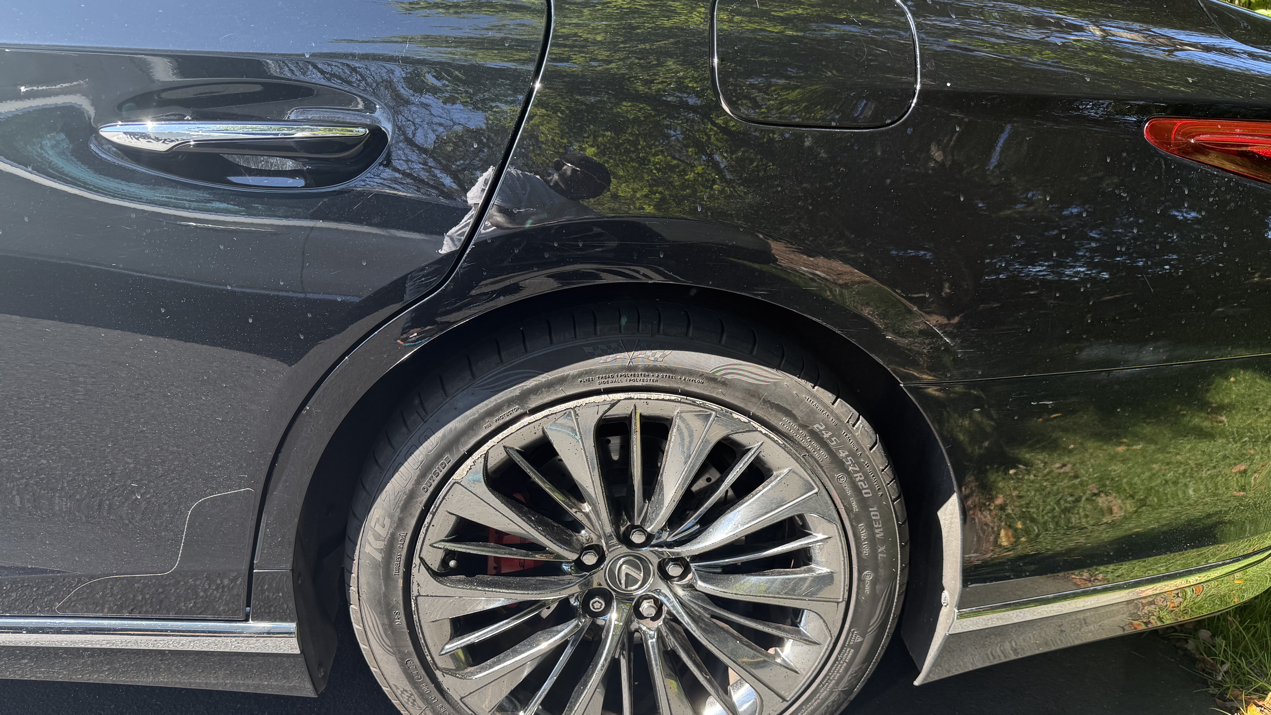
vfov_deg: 42.4
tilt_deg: -24.9
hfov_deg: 69.9
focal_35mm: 27
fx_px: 910
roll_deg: -1.8
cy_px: 466
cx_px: 624
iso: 80
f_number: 1.78
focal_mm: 6.76
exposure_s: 1/440
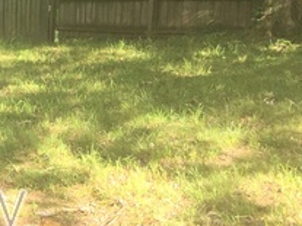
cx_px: -268
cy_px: 64
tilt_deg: -5.9
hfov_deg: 14.9
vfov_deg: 13.2
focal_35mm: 112
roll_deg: -1.9
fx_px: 977
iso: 25
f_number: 2.2
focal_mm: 4.15
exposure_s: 1/189
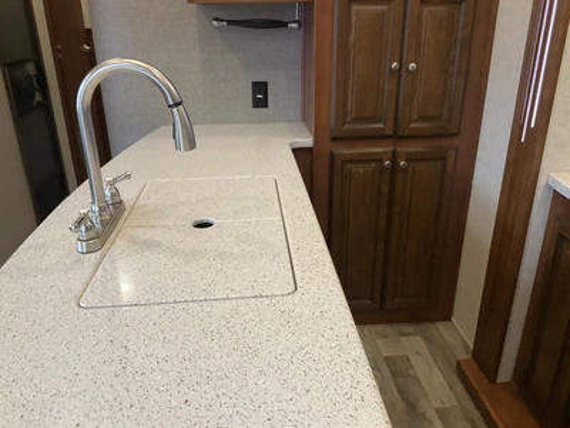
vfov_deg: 48.2
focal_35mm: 29
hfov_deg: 61.7
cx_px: 285
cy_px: 214
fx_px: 478
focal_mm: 3
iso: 320
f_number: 1.8
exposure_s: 1/58
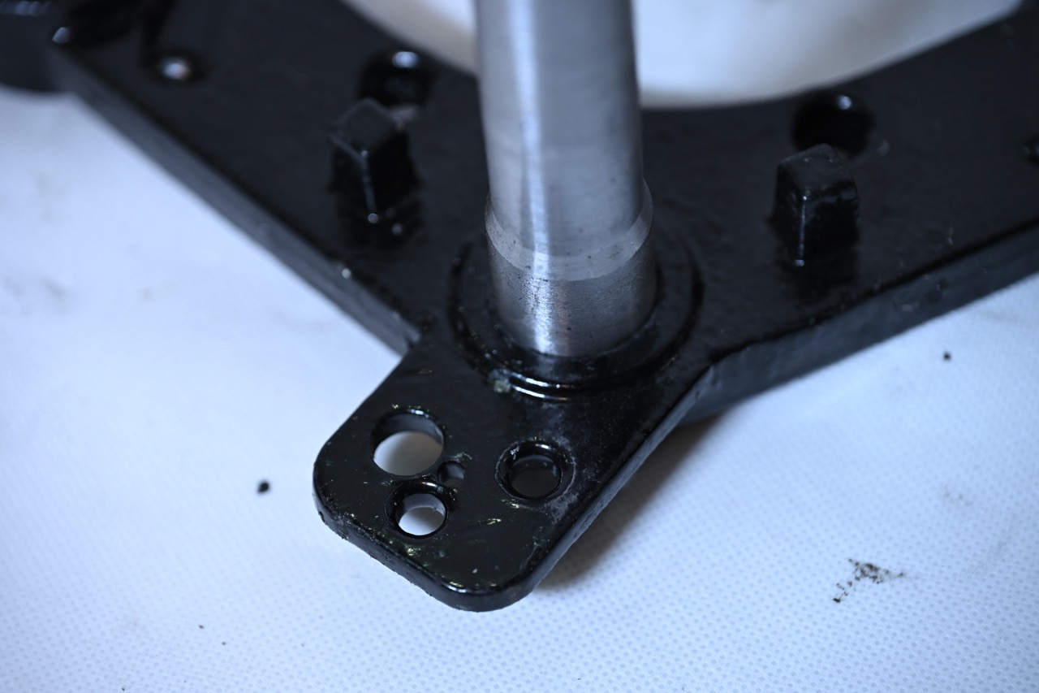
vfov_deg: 12.4
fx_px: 3174
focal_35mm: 110
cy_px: 346
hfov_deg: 18.6
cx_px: 520
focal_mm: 110
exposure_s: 1/160
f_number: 4
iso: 800
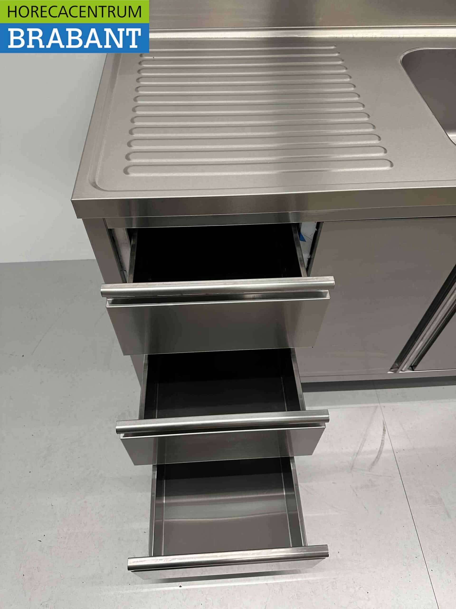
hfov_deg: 56.8
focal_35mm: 24
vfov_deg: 71.6
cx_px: 228
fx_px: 422
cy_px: 304
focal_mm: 6.86
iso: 200
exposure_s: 1/50
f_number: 1.78
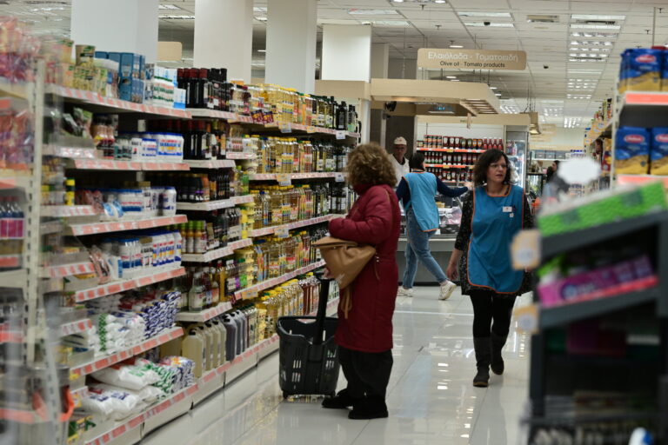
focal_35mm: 99
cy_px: 222
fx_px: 1837
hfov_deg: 20.6
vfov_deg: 13.8
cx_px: 334
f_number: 6.3
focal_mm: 99
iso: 3200
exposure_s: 1/500
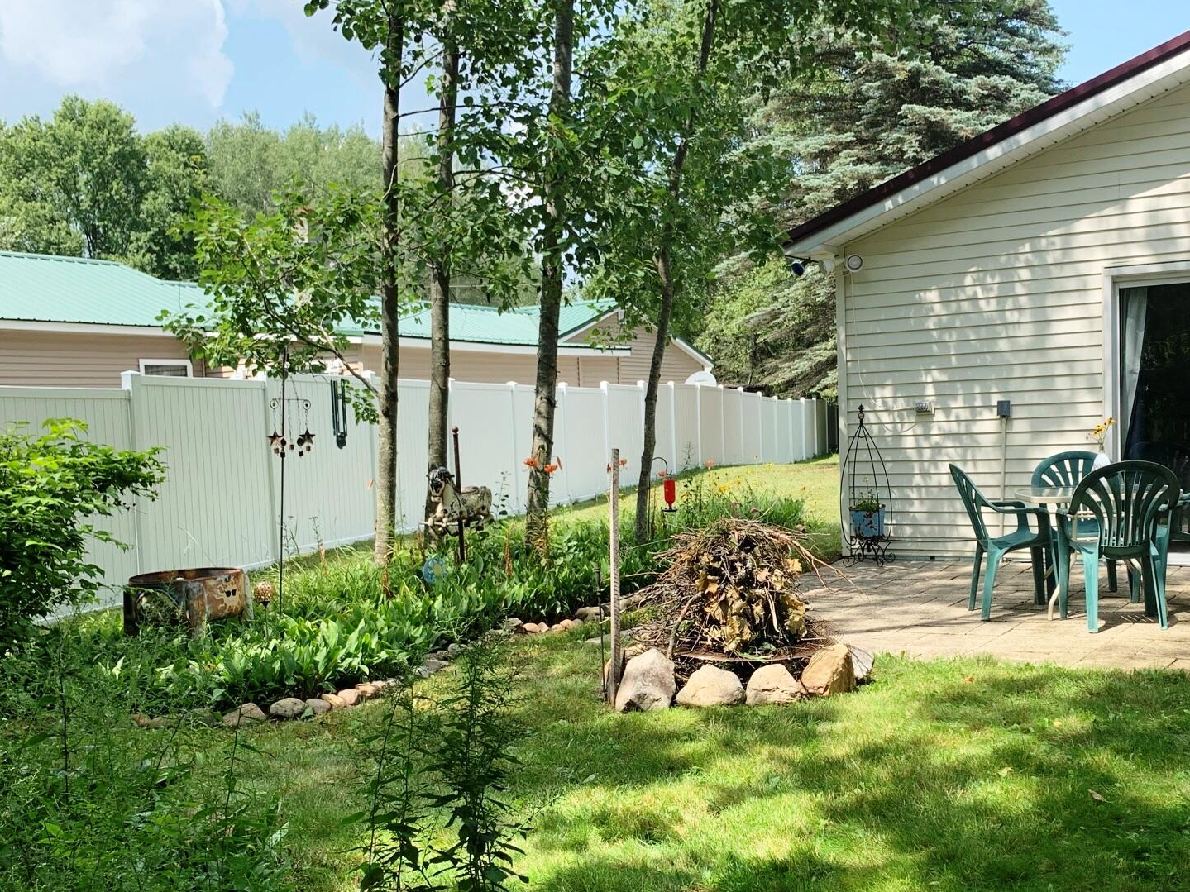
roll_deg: +1.2
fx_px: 1272
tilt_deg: -3.9
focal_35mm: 37
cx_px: 740
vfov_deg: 38.5
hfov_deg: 49.7
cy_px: 541
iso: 25
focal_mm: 4.25
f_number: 1.8
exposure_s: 1/771
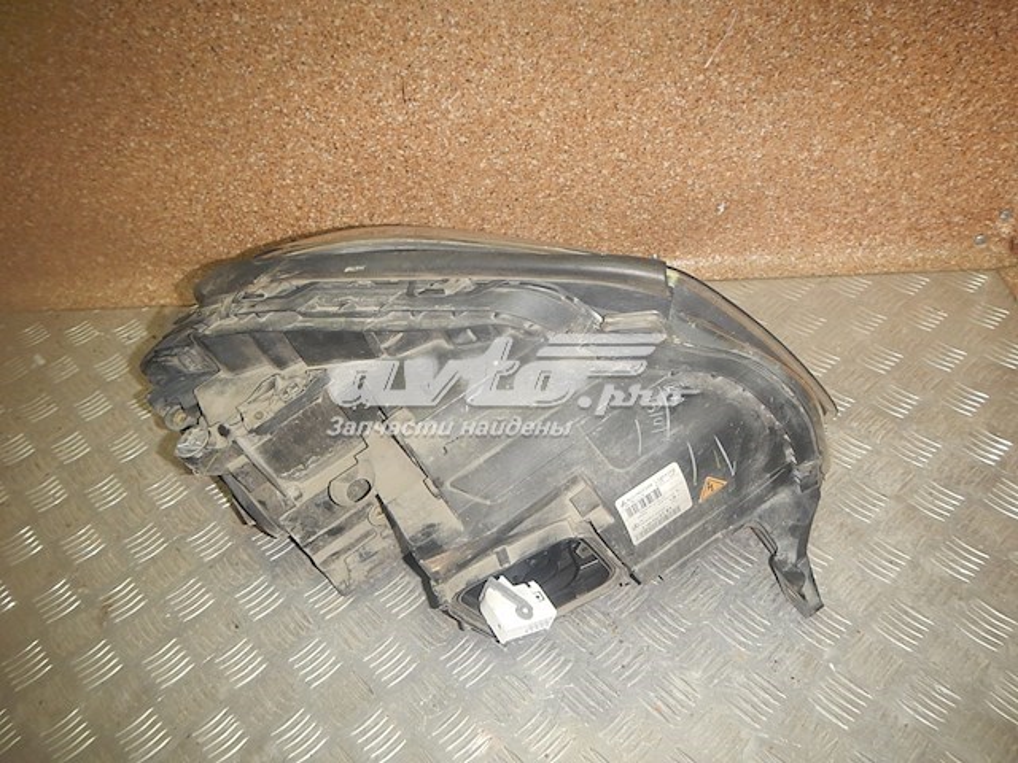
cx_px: 509
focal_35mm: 28
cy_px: 382
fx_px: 823
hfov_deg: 63.4
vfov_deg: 49.7
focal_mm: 5
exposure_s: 1/30
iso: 200
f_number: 3.9
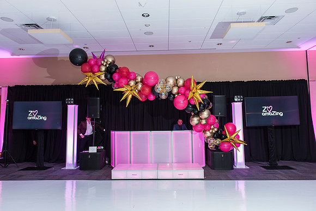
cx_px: 157
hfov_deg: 70.5
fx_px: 224
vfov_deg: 50.5
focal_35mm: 25
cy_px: 101
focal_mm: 24
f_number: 3.2
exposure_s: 1/60
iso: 800
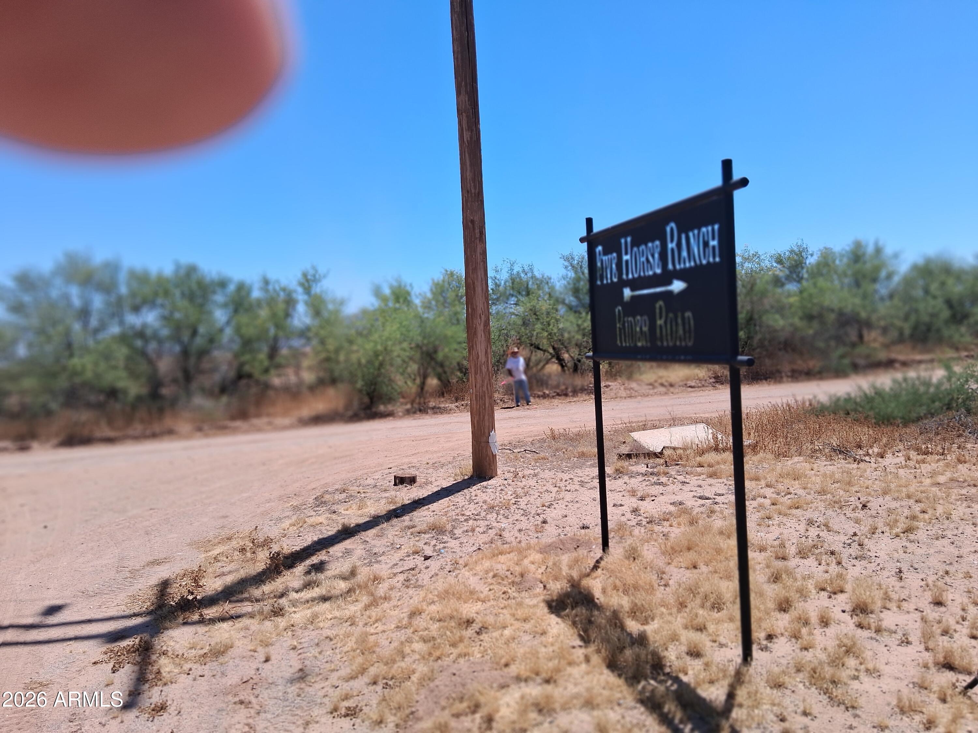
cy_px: 366
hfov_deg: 67.3
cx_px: 489
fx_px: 735
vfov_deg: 53.1
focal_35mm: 26
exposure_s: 1/662
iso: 25
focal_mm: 3.98
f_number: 1.8
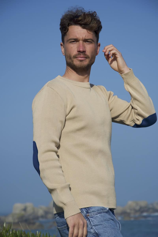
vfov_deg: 14.0
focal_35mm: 147
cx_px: 79
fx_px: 968
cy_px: 118
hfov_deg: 9.3
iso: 160
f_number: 8
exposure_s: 1/1000
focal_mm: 98
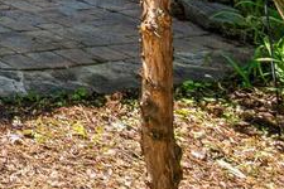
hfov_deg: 12.7
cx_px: -494
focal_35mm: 96
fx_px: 757
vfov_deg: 10.1
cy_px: -397
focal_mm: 10
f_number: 9
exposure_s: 1/100
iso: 200
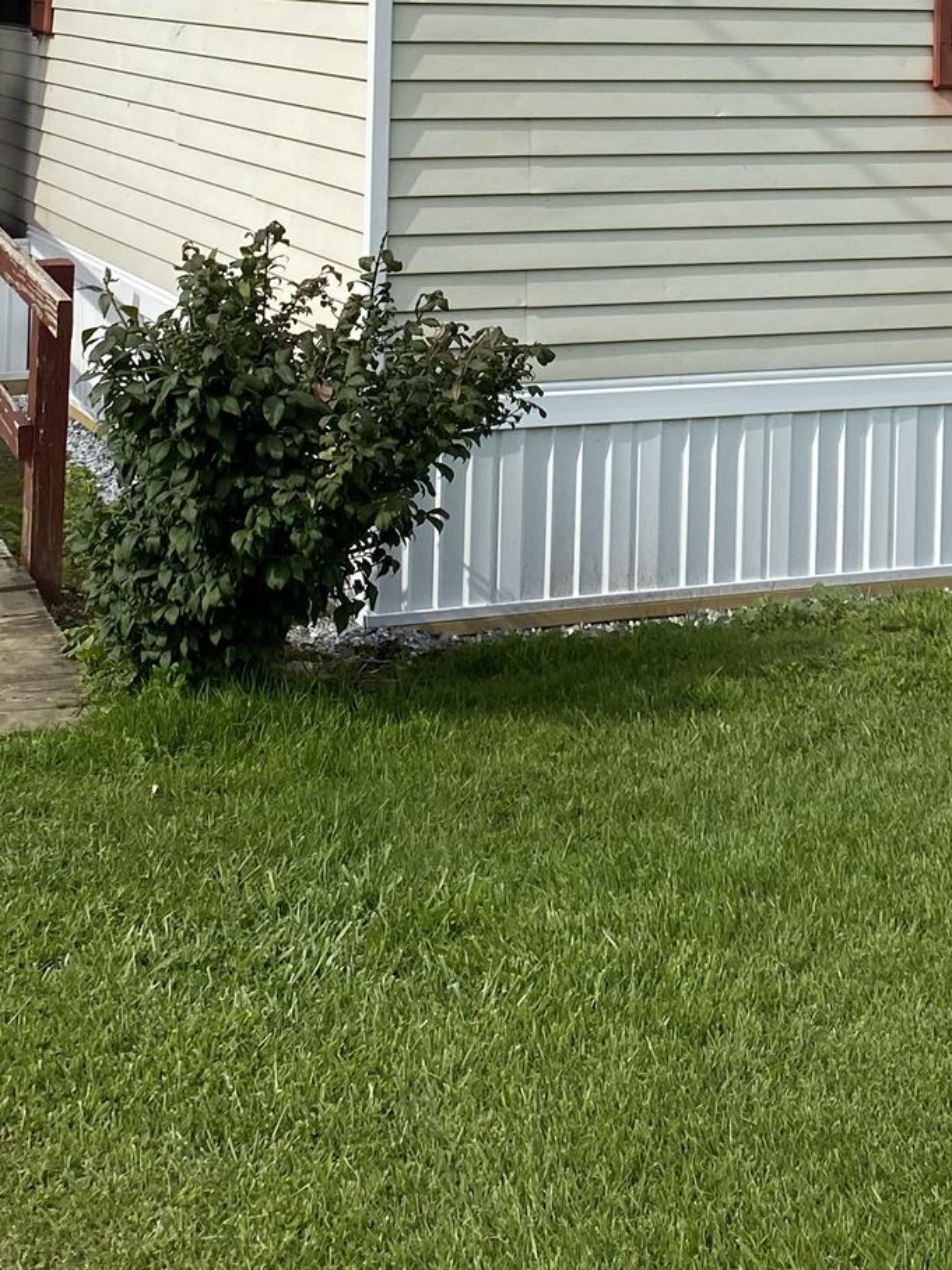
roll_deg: -1.4
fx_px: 2420
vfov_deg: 27.6
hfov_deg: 22.3
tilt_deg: +0.8
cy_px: -10
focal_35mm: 66
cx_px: 479
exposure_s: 1/3846
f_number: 1.8
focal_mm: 4.25
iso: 32
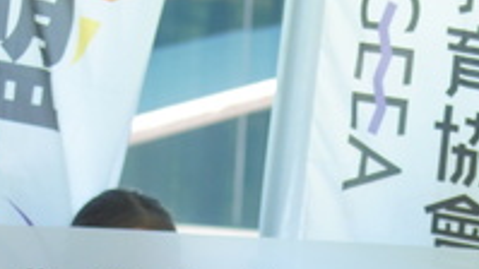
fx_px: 4001
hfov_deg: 6.8
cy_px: 578
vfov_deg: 3.8
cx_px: 315
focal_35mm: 315
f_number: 5.6
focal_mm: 75
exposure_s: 1/100
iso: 1250
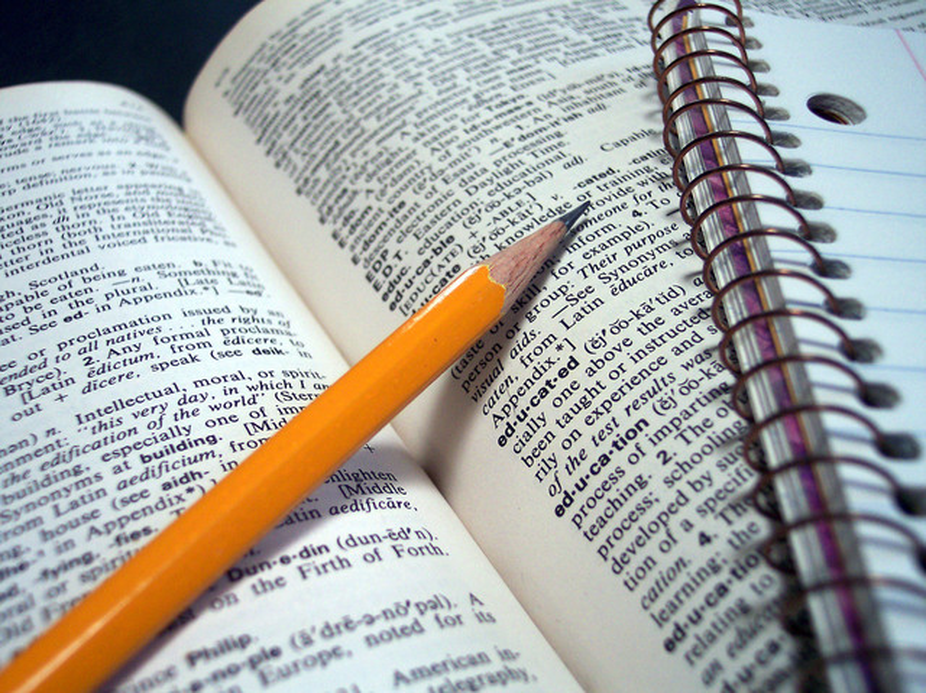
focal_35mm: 38
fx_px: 1016
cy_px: 346
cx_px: 463
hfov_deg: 49.0
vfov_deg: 37.7
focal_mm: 8
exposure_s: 1/125
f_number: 2.8
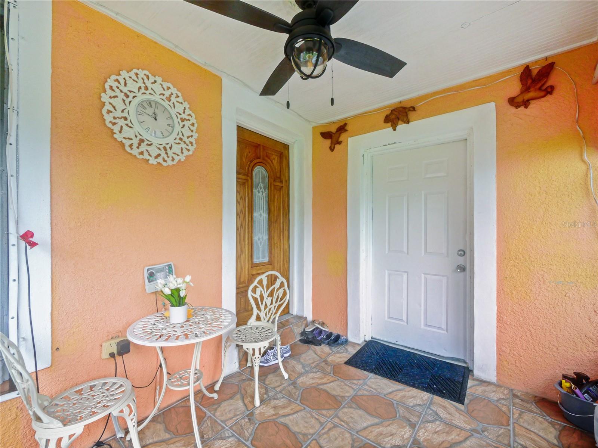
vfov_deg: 85.7
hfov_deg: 102.1
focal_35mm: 14
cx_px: 299
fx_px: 242
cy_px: 224
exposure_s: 1/60
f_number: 4
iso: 1250
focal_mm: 7
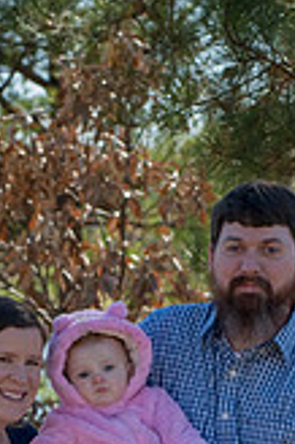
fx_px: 2710
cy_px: 550
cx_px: 149
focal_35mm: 220
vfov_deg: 9.2
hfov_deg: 6.2
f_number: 6.3
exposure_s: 1/500
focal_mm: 80
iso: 400
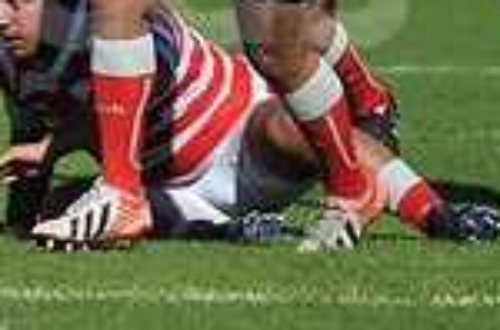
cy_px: -65
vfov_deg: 1.2
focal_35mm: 1162
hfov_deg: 1.8
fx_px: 16088
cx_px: -420
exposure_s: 1/4000
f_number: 3.5
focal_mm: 200
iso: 200
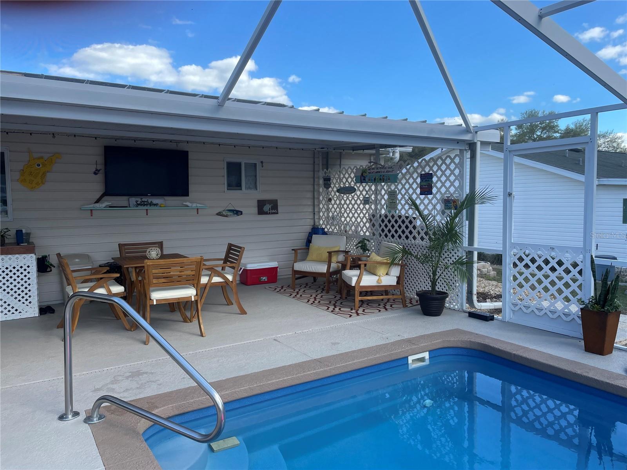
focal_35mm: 26
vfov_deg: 53.1
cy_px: 235
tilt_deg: -4.8
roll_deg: +0.3
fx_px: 471
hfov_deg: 67.3
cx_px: 314
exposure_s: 1/678
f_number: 1.6
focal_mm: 4.2
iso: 32
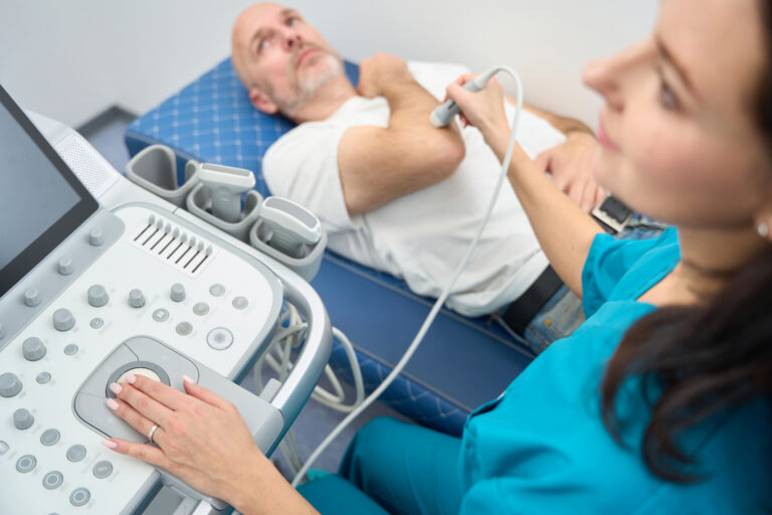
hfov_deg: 53.1
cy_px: 258
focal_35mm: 36
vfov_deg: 36.9
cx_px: 386
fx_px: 772
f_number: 2.8
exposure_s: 1/250
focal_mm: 36
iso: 100
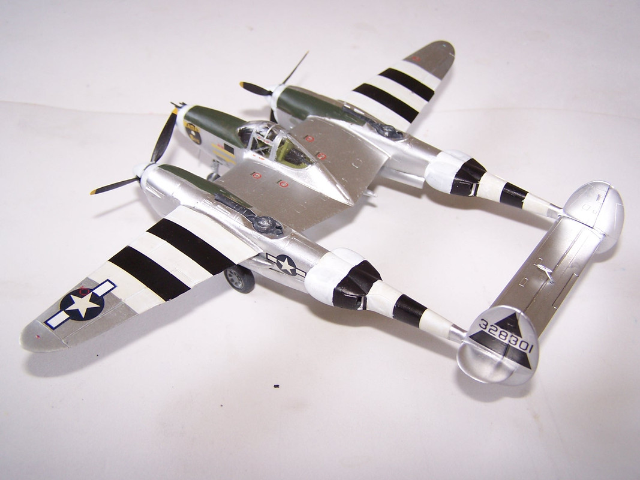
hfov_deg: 49.0
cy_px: 240
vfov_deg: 37.7
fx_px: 702
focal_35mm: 38
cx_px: 320
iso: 80
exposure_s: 1/60
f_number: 2.8
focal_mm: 6.3
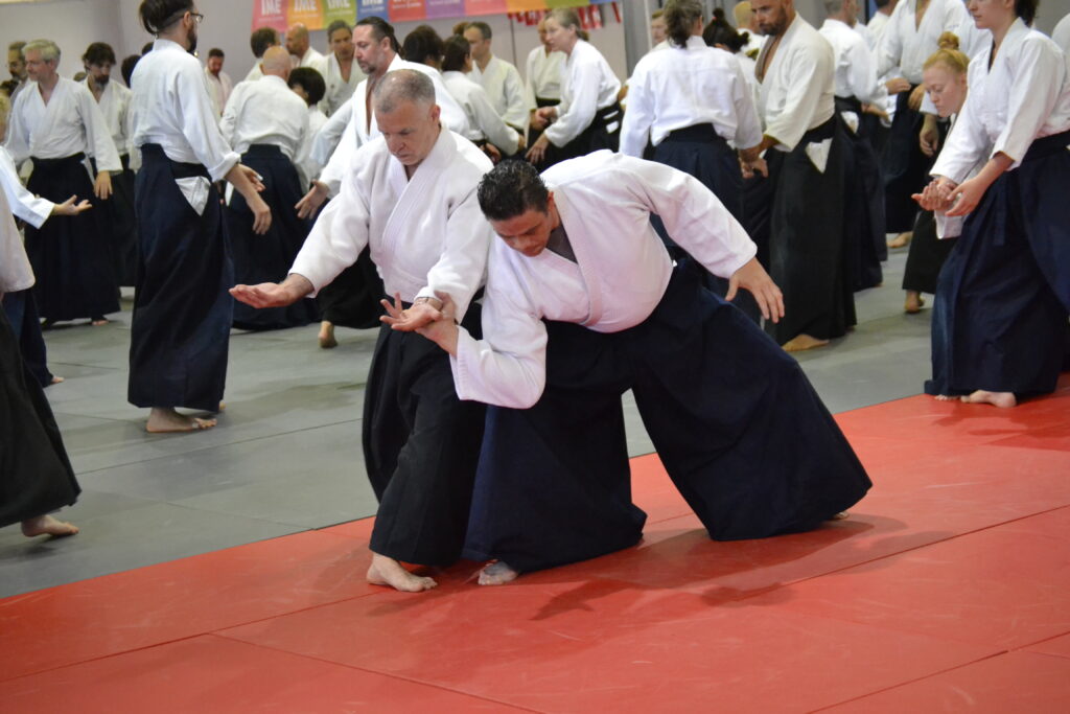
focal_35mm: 82
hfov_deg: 24.6
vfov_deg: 16.6
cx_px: 535
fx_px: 2452
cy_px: 357
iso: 3200
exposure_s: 1/200
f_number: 4
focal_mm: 55
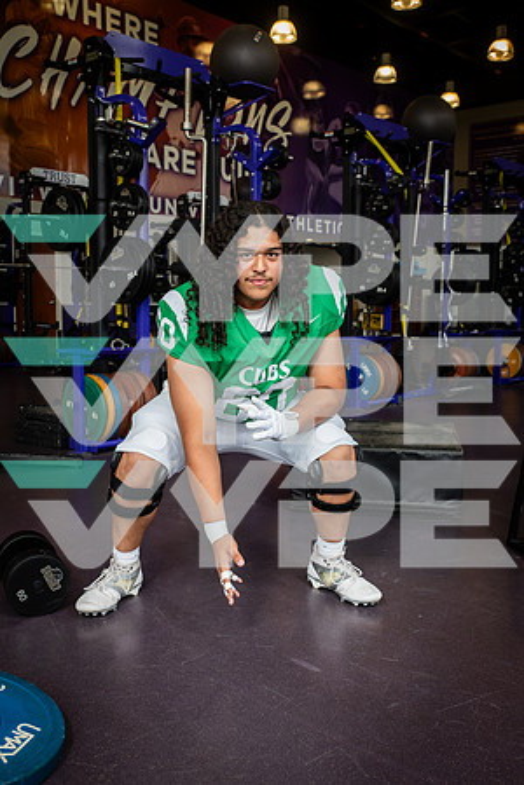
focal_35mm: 38
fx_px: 830
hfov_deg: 35.1
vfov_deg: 50.7
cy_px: 392
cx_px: 262
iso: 800
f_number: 7.1
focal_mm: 38
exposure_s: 1/250
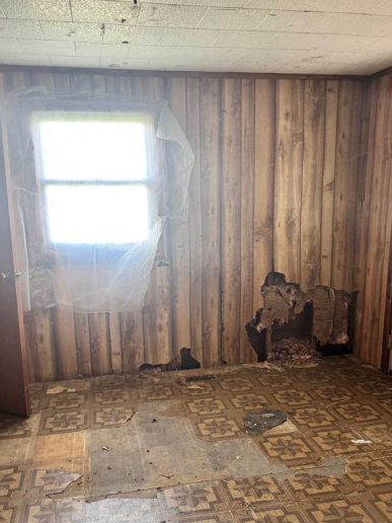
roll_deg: -0.4
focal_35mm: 31
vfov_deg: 58.0
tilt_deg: -15.5
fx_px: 468
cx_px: 189
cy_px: 307
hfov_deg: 45.4
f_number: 1.78
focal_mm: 6.76
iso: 200
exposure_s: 1/61
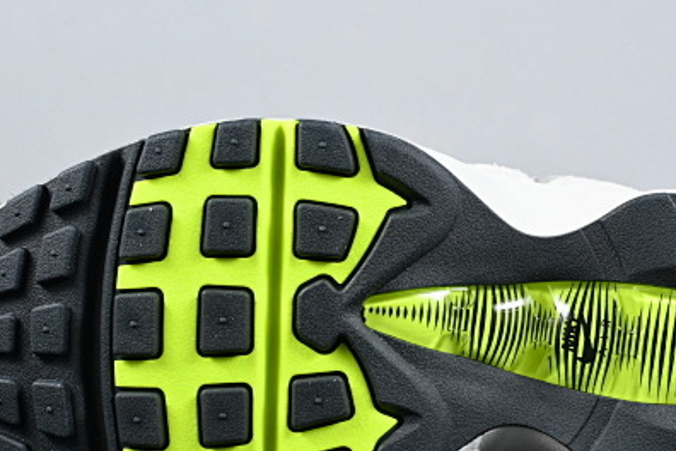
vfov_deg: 12.6
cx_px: 452
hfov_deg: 18.7
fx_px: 2047
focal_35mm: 109
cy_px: 214
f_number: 5.3
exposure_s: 1/125
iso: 560
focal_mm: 36
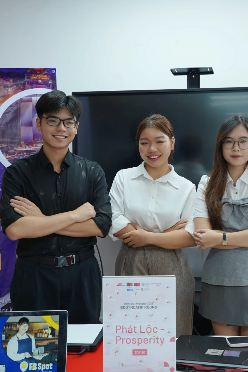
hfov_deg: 26.5
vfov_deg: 39.2
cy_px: 185
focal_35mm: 51
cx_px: 176
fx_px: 523
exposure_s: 1/100
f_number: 5.6
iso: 1000
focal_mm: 33.4
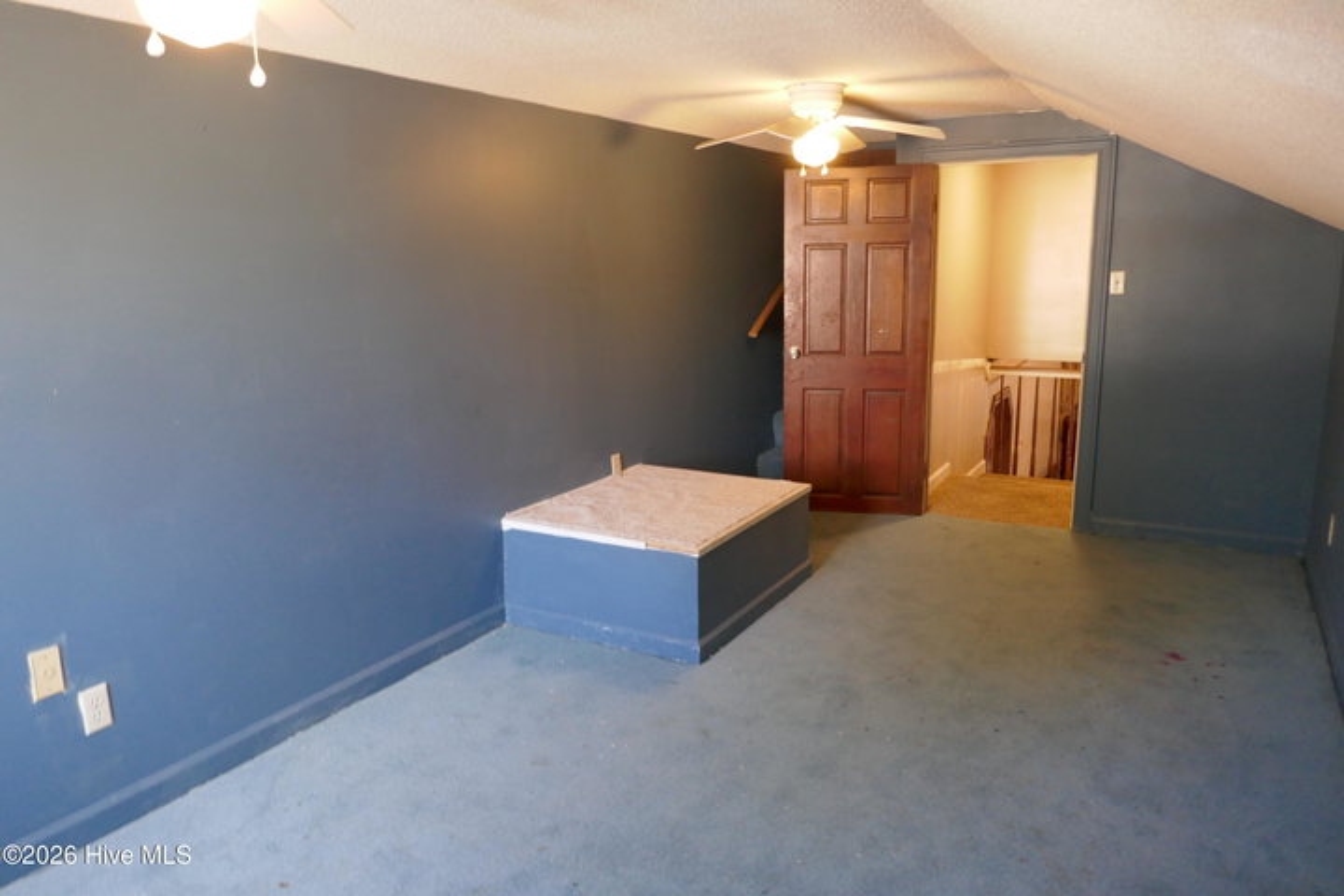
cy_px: 448
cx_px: 672
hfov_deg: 71.5
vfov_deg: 51.3
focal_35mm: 25
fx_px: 933
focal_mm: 9.1
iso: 800
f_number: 2.8
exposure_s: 1/60
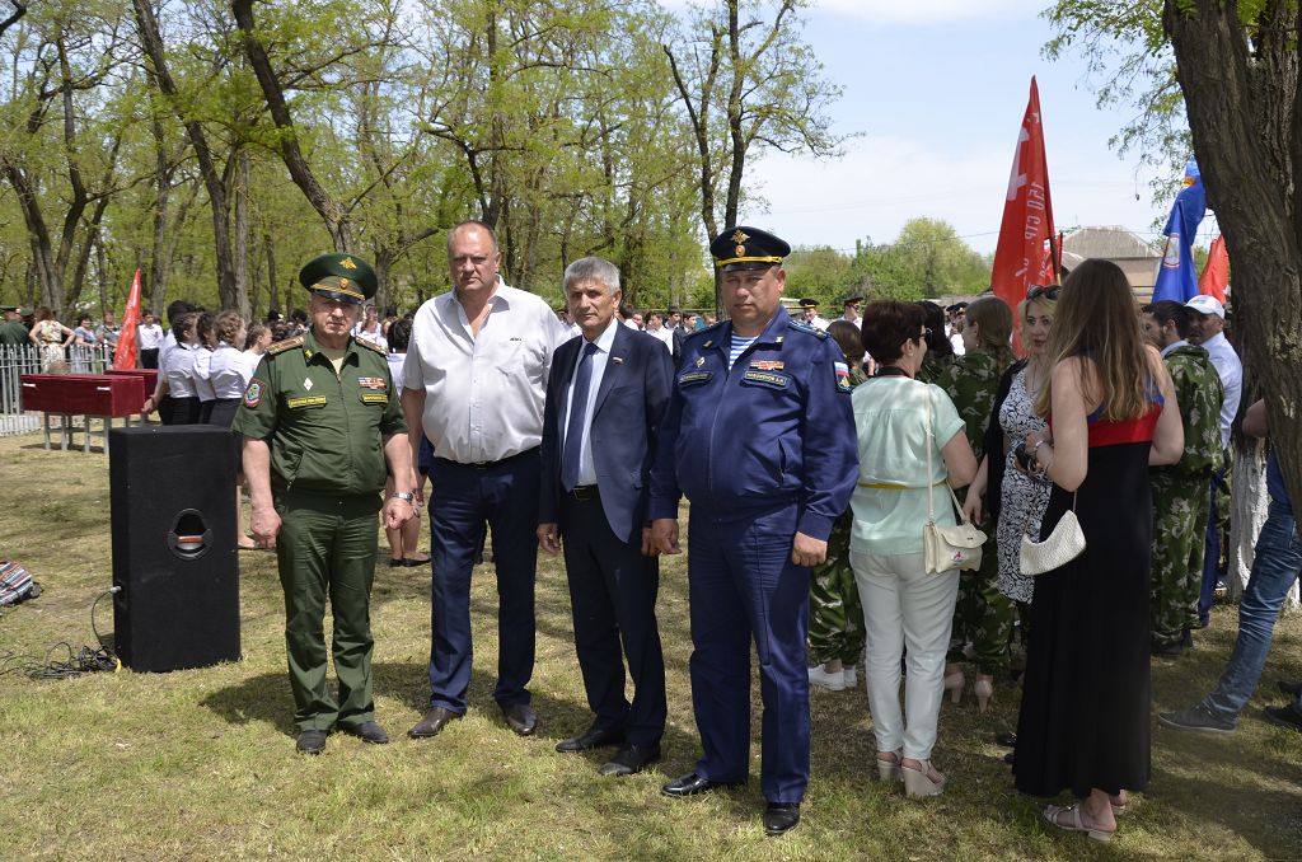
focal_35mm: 33
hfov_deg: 57.3
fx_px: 1191
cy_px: 431
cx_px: 651
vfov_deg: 39.8
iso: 100
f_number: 7.1
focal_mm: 22
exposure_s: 1/200
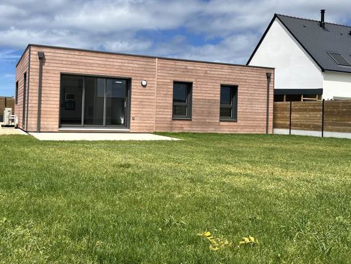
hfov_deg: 50.0
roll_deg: -1.7
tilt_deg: +0.7
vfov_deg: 38.6
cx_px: 153
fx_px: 375
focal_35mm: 37
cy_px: 107
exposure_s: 1/6173
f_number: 1.6
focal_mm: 5.1
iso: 50
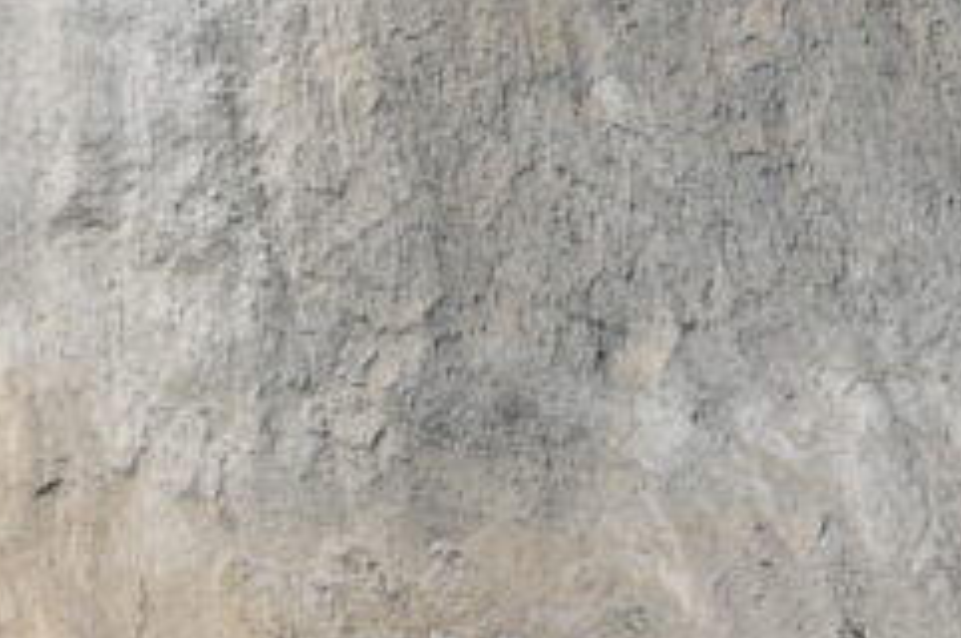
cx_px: 1308
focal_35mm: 574
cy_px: -321
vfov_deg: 2.4
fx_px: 15302
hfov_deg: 3.6
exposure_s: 1/640
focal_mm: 135
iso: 100
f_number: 9
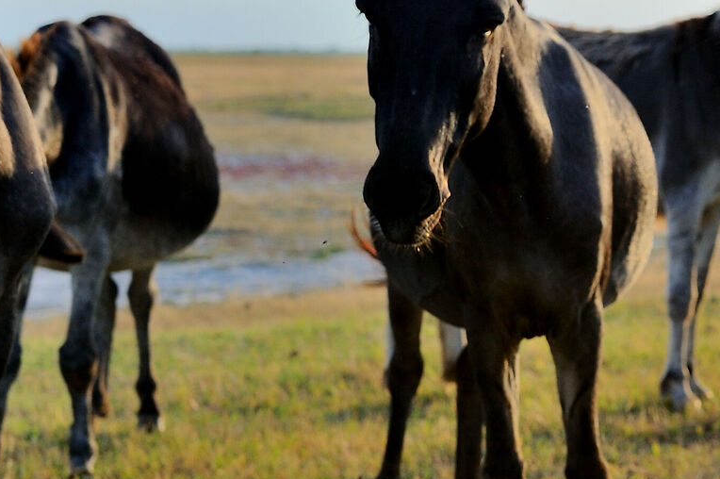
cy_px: 149
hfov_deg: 17.7
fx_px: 2198
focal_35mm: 110
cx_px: 878
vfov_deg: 12.4
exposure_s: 1/2500
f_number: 2.8
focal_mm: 35
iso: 400
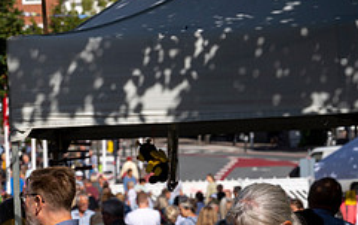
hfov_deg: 4.9
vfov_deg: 3.0
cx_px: -48
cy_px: 269
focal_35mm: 431
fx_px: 4208
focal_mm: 176
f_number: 14
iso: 100
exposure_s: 1/200
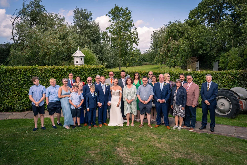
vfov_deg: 46.4
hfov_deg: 65.5
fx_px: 192
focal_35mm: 28
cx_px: 124
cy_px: 82
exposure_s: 1/500
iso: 320
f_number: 8
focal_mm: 28
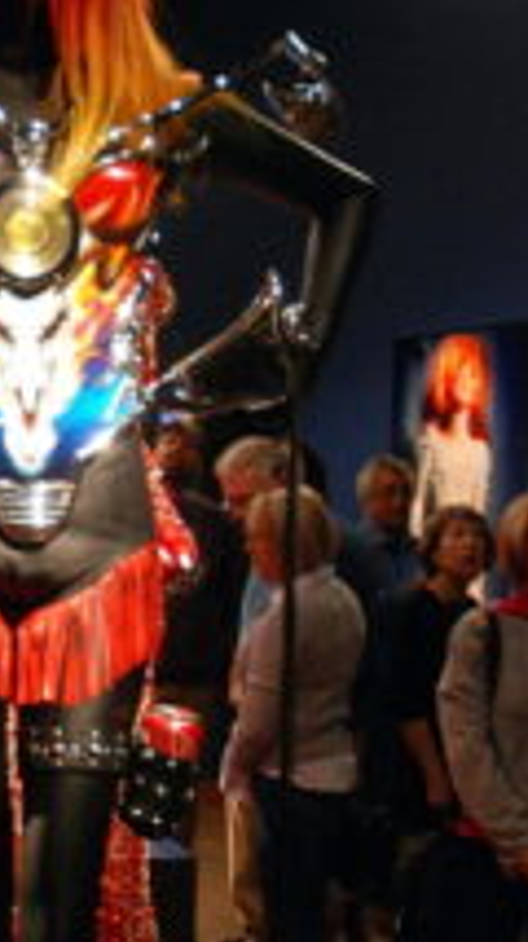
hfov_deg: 14.2
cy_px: 493
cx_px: -174
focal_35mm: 81
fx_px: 2021
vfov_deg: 26.2
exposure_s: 1/20
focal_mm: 22
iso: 1250
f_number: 3.8
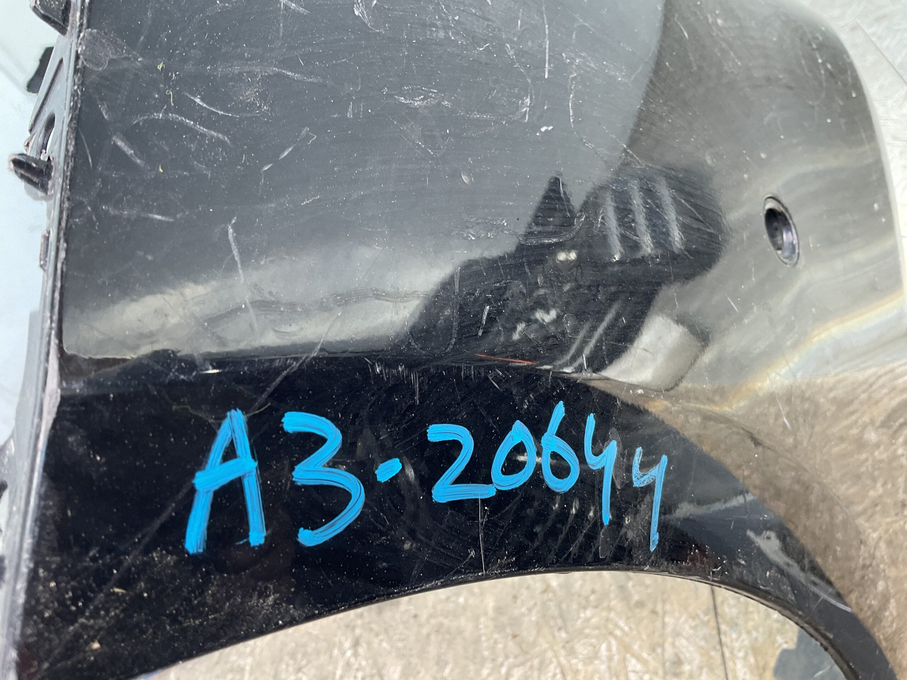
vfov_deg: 48.2
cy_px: 340
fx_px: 760
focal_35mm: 29
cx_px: 454
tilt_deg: -31.9
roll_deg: +39.6
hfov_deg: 61.7
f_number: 1.8
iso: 50
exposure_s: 1/60
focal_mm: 3
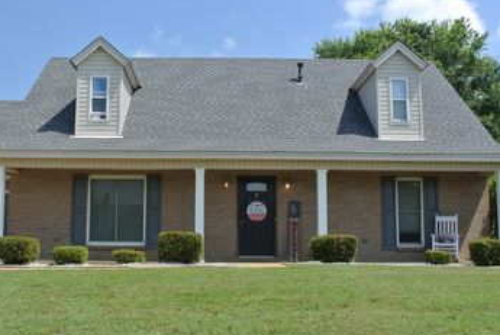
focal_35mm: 42
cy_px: 181
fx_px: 584
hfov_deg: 46.2
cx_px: 219
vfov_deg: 32.0
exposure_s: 1/500
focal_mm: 11
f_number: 5.6
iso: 100
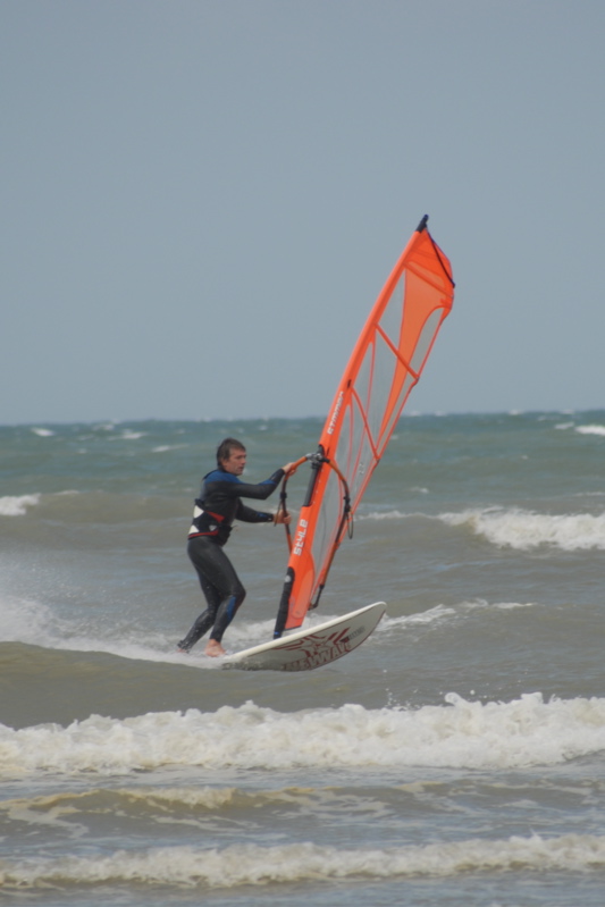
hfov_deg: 3.1
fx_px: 11338
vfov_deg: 4.6
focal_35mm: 450
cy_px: 454
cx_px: 302
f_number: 8
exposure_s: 1/500
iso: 160
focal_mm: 300
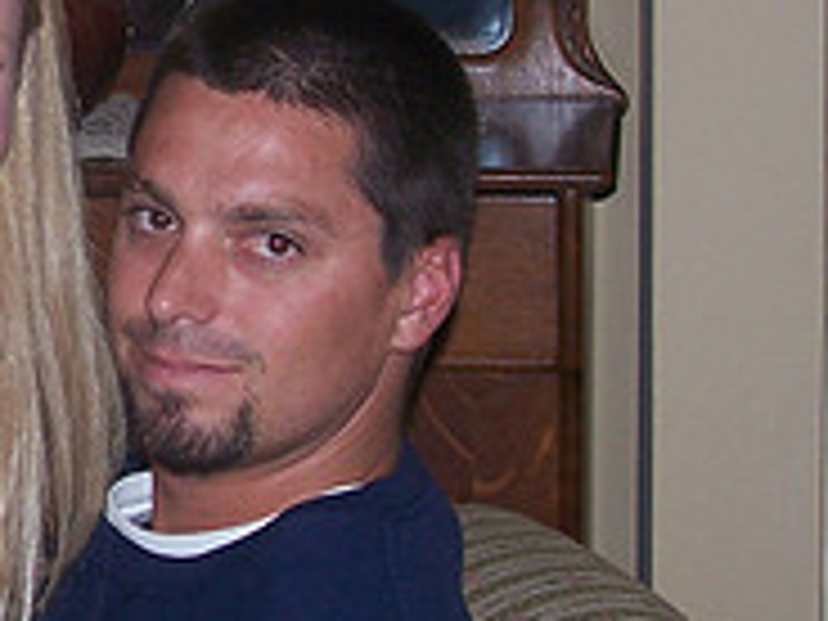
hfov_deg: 12.8
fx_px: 3612
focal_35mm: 151
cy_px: 142
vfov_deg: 9.8
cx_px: -153
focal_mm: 8
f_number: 3
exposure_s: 1/60
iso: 80
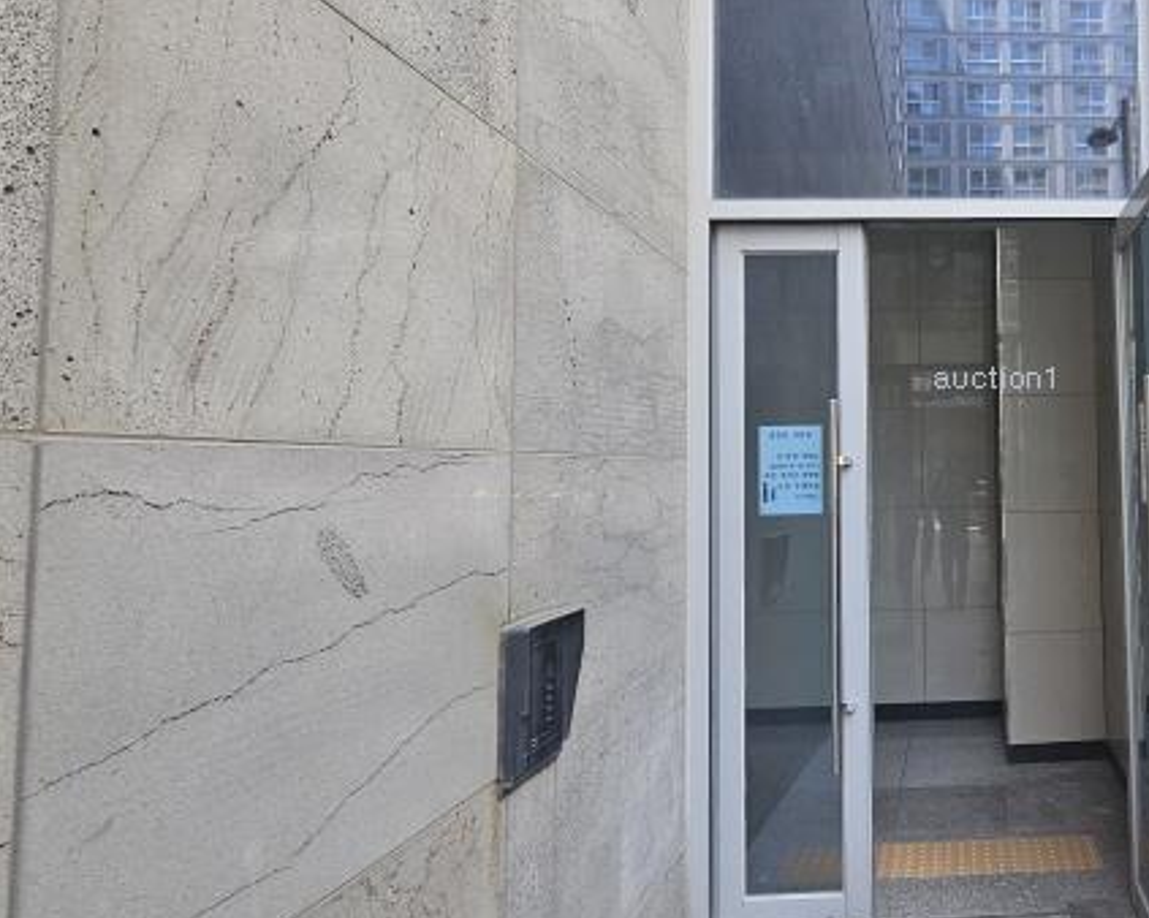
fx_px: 816
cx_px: 994
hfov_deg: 61.4
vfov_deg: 58.5
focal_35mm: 24
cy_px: 397
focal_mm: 2.2
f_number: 2.2
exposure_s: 1/359
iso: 200
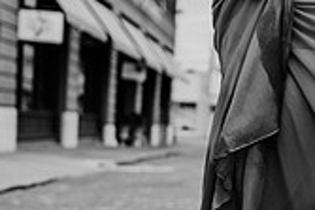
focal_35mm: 89
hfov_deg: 22.0
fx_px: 778
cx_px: 317
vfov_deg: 14.9
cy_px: 244
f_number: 2.2
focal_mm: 24
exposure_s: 1/1250
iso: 160
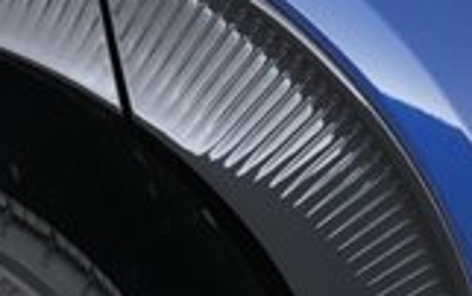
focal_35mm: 101
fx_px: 1301
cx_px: -346
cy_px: 557
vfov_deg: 11.8
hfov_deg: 17.3
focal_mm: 25
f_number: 2.8
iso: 6400
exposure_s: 1/320
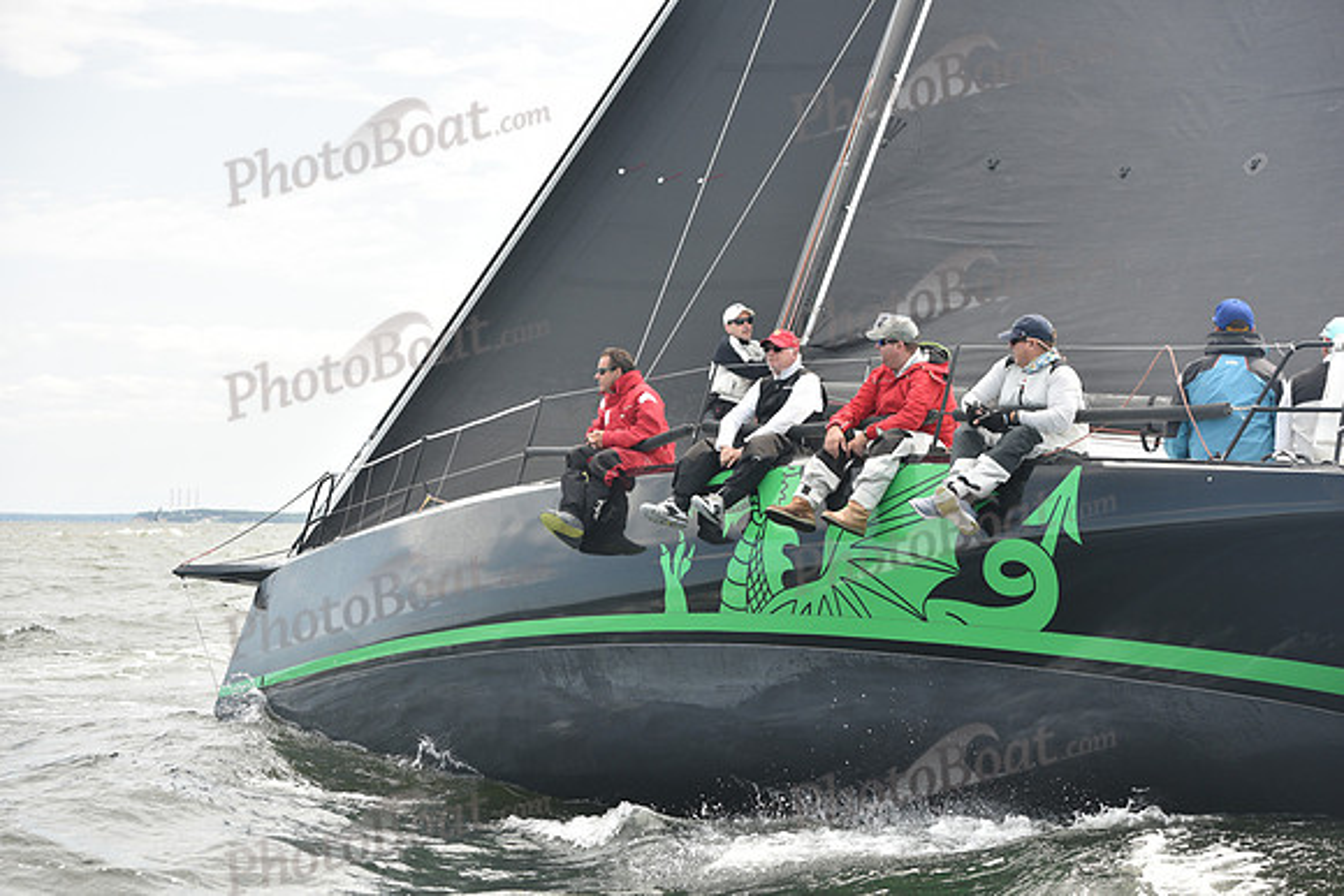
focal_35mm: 70
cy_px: 448
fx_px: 2614
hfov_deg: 28.8
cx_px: 672
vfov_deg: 19.5
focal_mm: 70
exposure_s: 1/800
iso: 250
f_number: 4.5
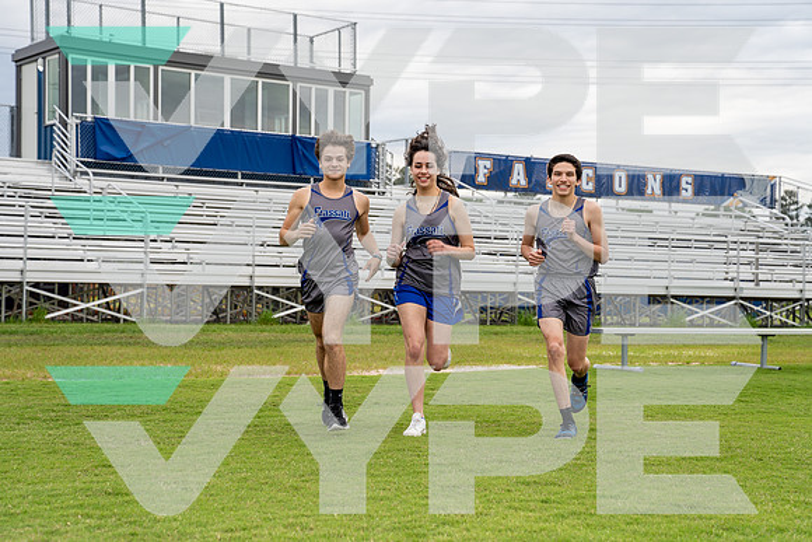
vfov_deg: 20.0
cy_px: 271
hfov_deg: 29.6
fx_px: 1534
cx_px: 406
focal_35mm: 68
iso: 160
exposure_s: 1/250
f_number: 5
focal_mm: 68
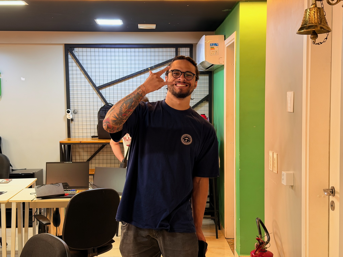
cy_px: 128
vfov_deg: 30.3
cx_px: 172
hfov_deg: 39.7
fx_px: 476
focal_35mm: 48
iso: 200
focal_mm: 6.76
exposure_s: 1/60
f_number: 1.78
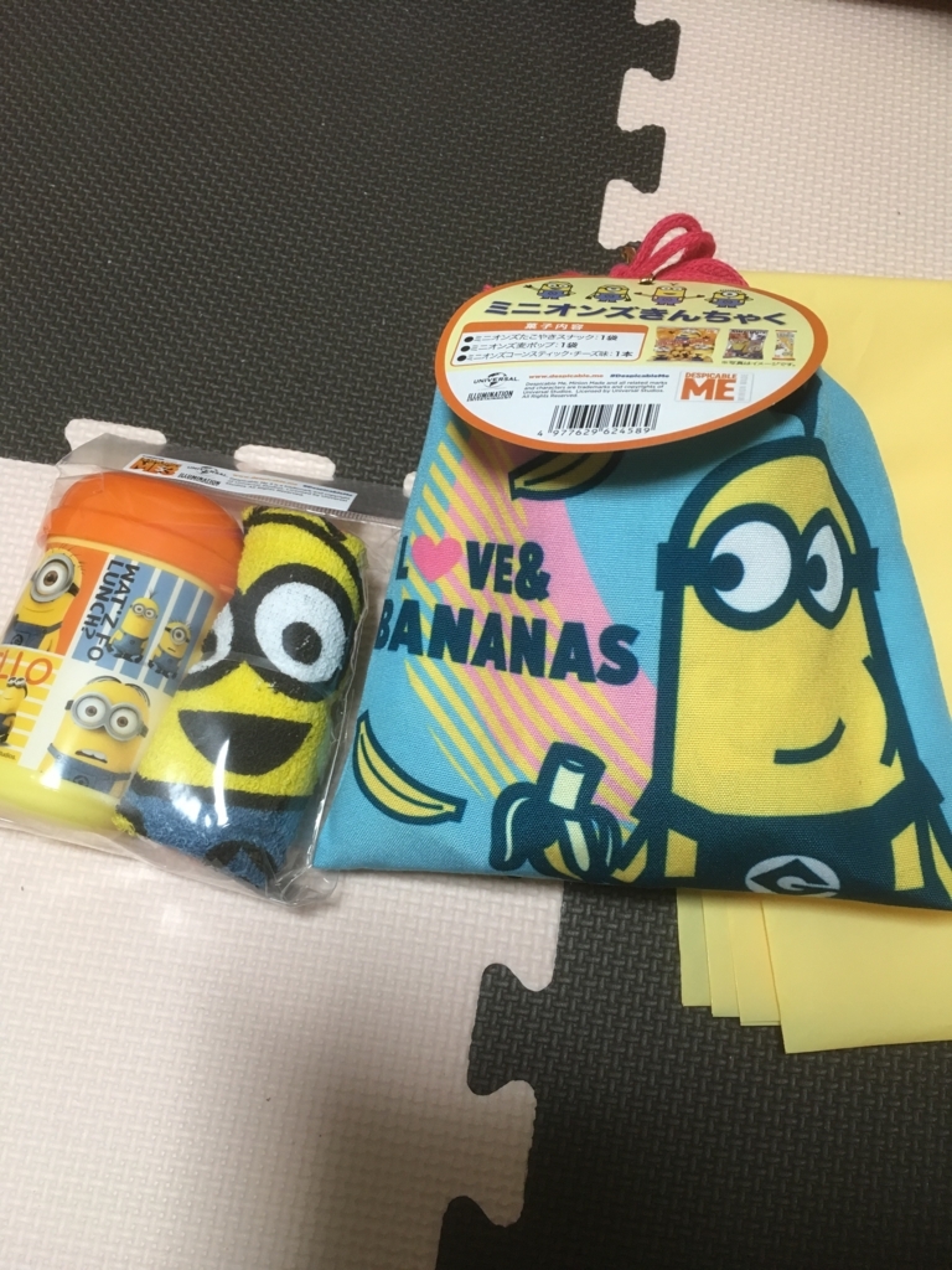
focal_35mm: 29
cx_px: 476
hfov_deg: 48.2
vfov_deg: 61.7
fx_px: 1063
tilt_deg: -67.0
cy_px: 635
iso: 100
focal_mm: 4.15
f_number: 2.2
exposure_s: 1/30
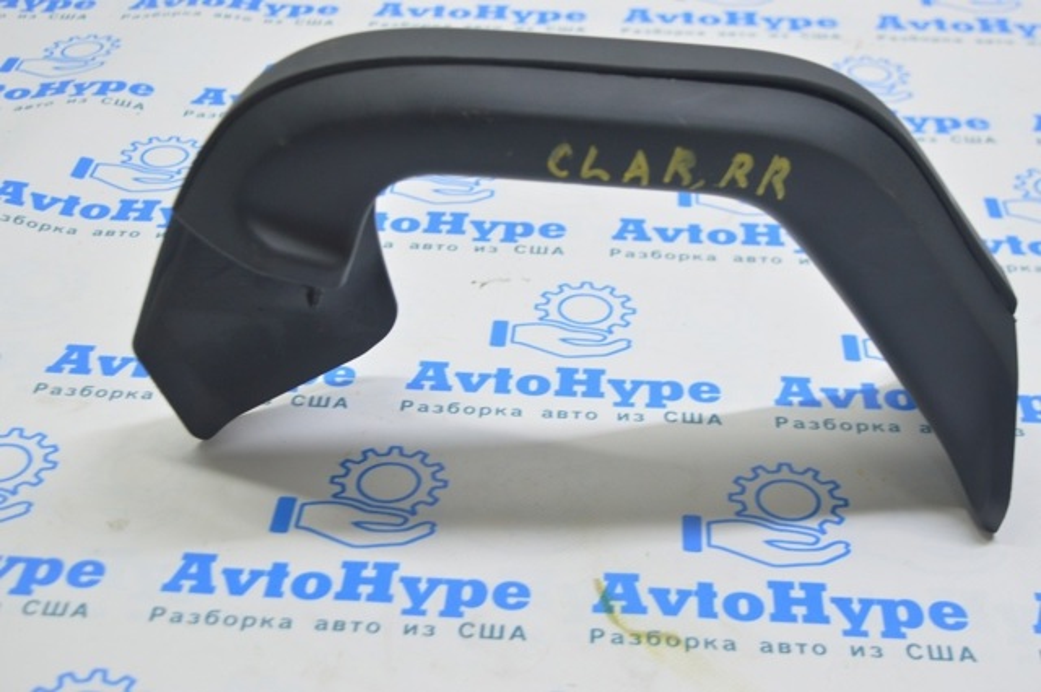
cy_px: 346
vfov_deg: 23.7
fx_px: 1646
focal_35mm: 57
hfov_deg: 35.1
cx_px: 520
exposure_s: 1/20
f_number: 5.6
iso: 400
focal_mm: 38
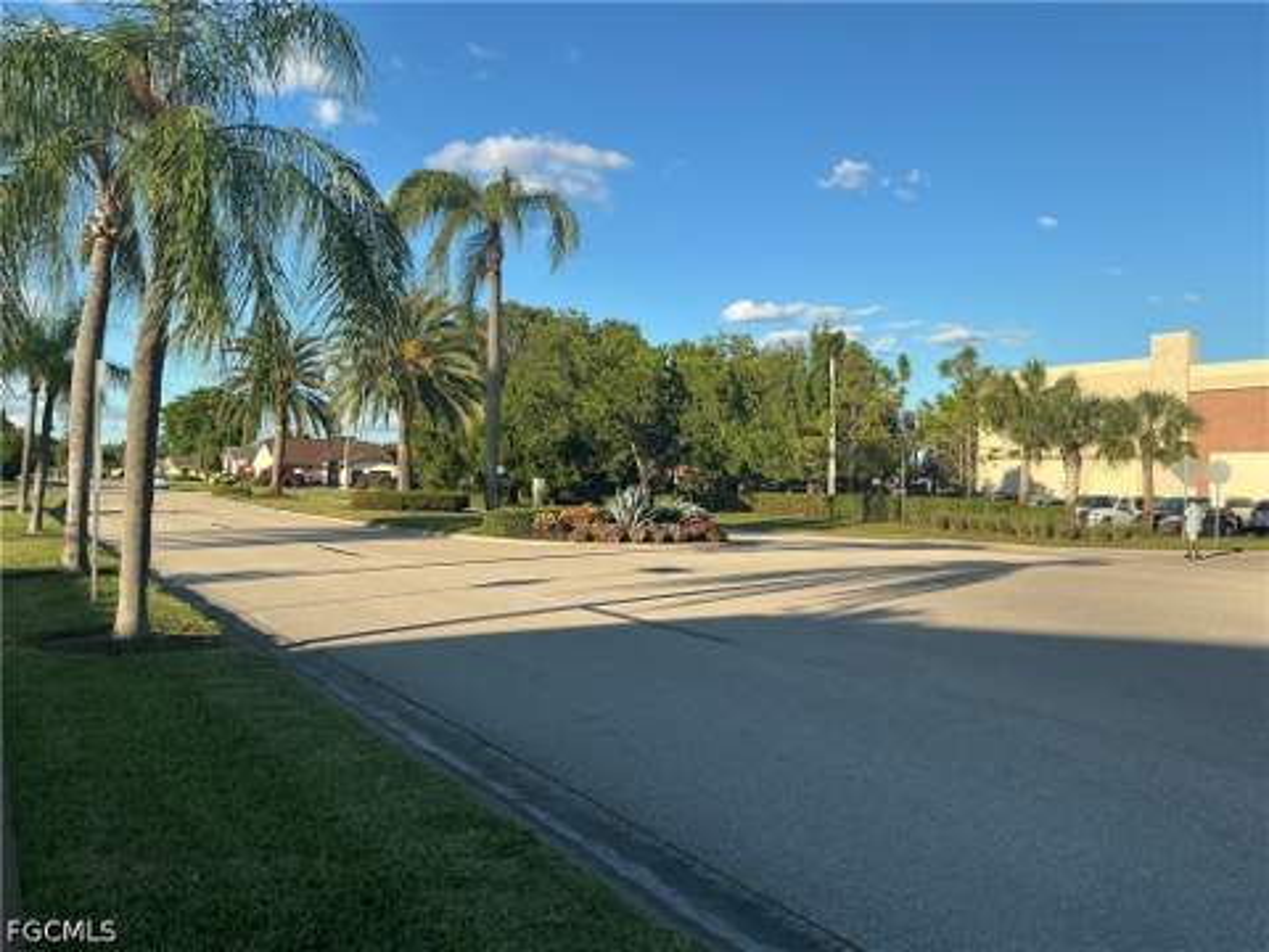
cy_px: 476
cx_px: 634
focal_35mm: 29
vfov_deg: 48.2
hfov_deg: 61.7
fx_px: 1063
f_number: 1.8
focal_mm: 3
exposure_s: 1/1250
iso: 25
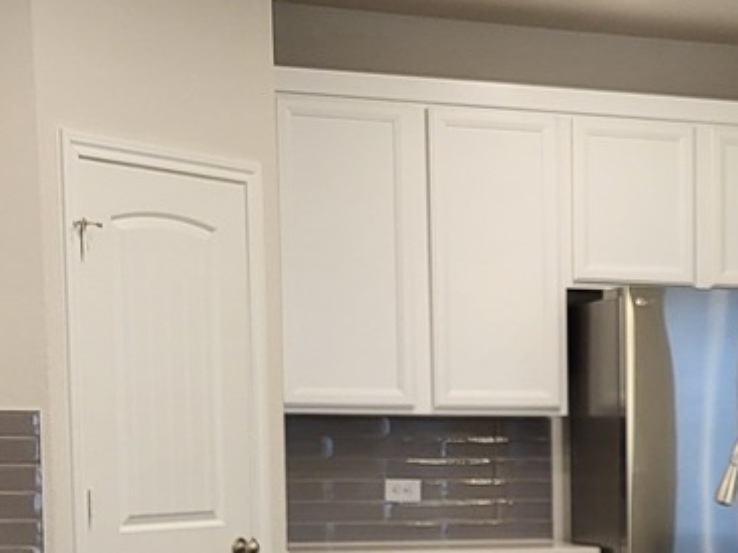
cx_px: 1018
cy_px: 639
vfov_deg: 14.1
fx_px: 2174
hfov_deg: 17.8
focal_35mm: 102
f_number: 1.8
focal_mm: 5.4
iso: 200
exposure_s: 1/60
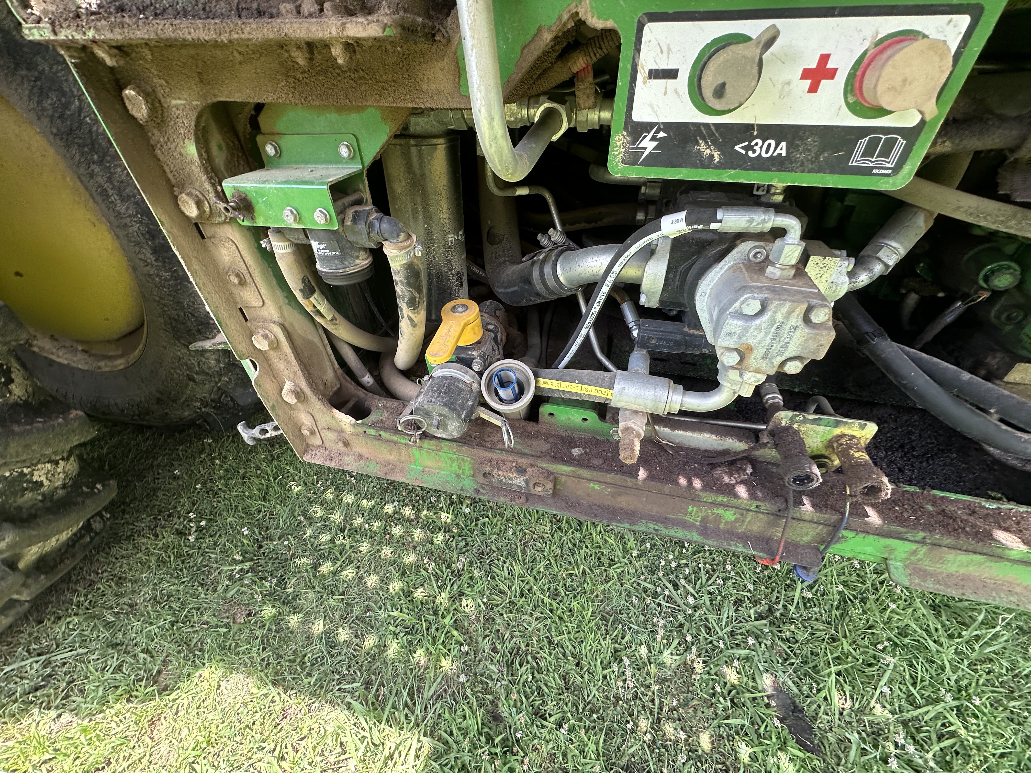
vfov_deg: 85.7
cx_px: 516
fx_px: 417
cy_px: 386
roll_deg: -0.8
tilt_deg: -38.8
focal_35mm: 14
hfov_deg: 102.1
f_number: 2.2
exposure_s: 1/99
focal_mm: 2.22
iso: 40
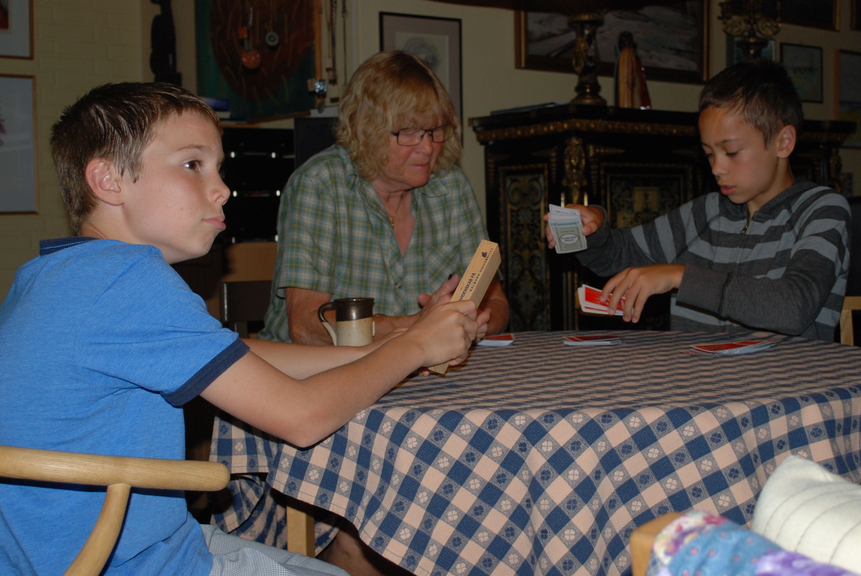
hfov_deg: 40.3
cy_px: 263
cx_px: 469
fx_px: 1173
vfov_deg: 27.6
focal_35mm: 49
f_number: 4.2
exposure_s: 1/60
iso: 200
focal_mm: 24
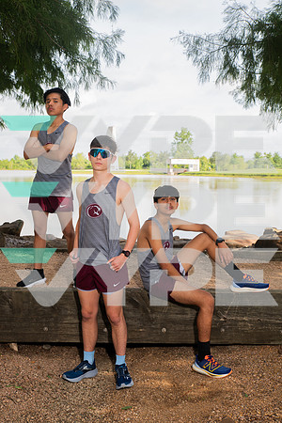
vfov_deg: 42.7
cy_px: 212
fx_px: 540
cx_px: 141
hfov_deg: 29.2
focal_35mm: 46
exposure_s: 1/250
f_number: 7.1
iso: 250
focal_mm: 46
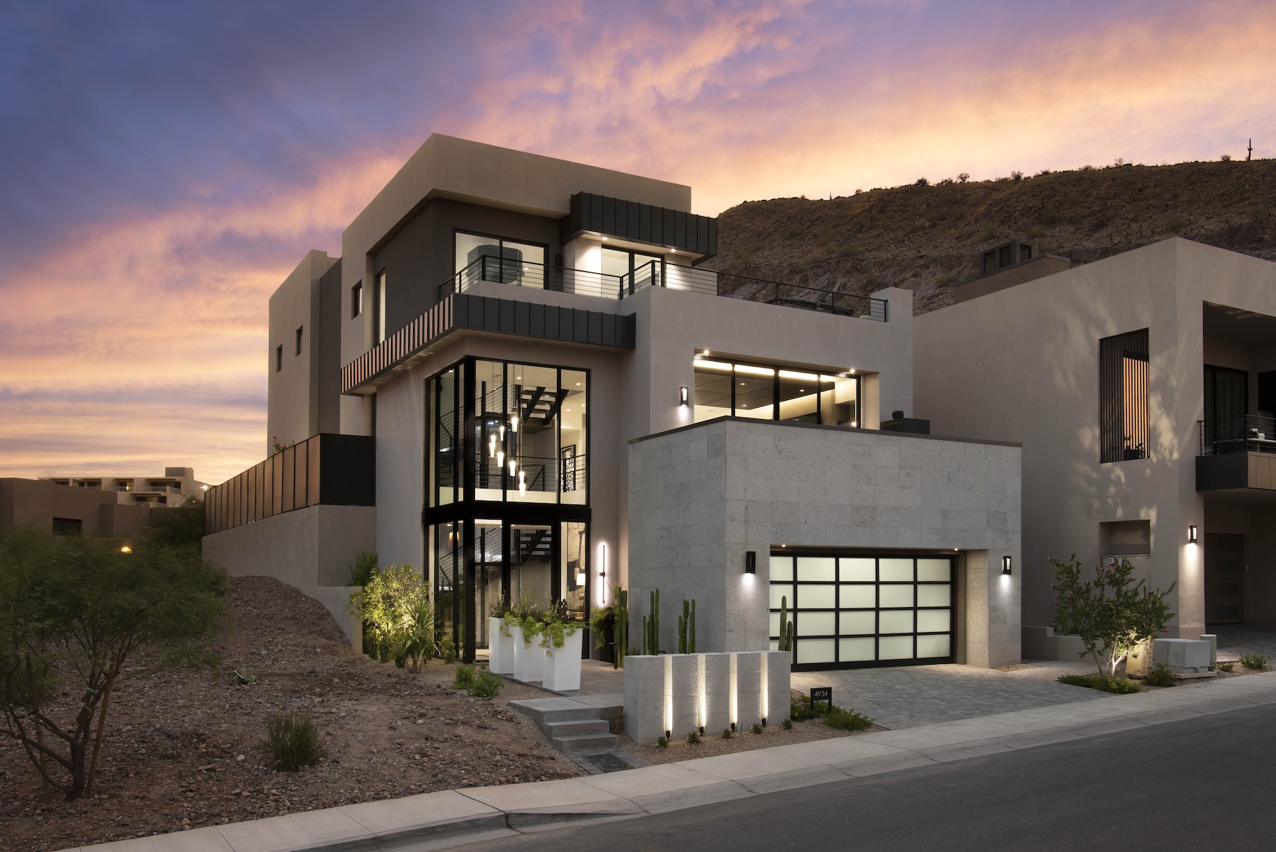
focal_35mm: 30
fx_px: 1064
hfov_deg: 61.9
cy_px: 426
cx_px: 638
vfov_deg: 43.6
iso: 100
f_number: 14
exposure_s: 10
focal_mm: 30
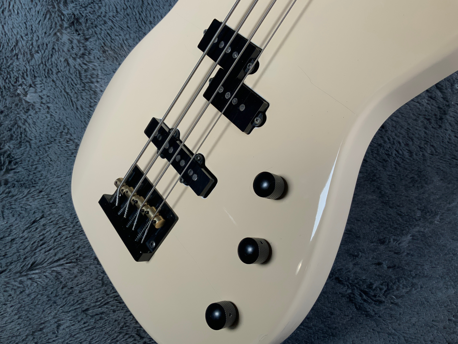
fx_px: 384
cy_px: 172
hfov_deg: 61.7
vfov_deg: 48.2
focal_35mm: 29
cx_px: 229
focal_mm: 3
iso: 16
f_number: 1.8
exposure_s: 1/156
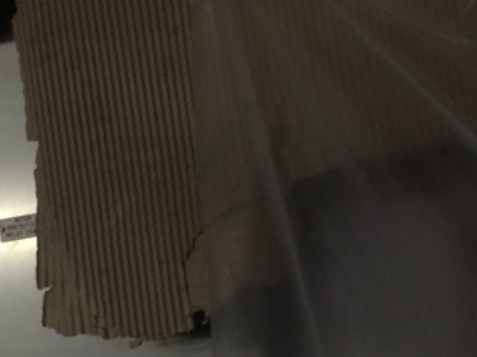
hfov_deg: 25.9
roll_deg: +4.8
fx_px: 1019
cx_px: 91
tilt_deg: +3.8
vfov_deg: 19.7
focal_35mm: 74
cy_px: 287
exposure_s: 1/4
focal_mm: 4.15
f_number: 2.2
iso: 100
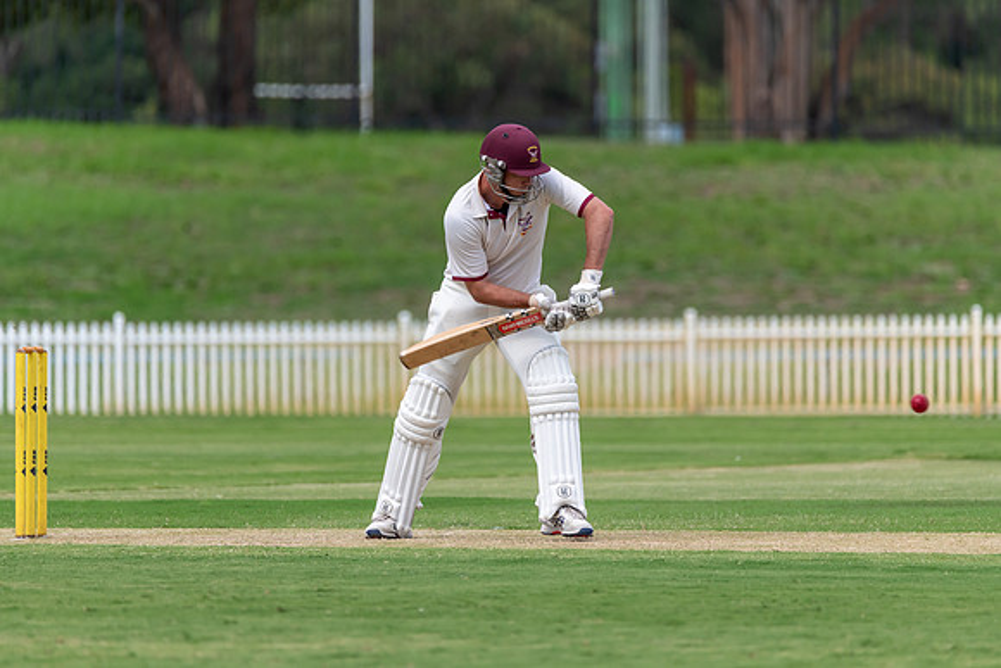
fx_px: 14136
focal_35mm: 508
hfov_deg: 4.1
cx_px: 492
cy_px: 328
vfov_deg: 2.7
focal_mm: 500
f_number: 6.3
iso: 500
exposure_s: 1/1600
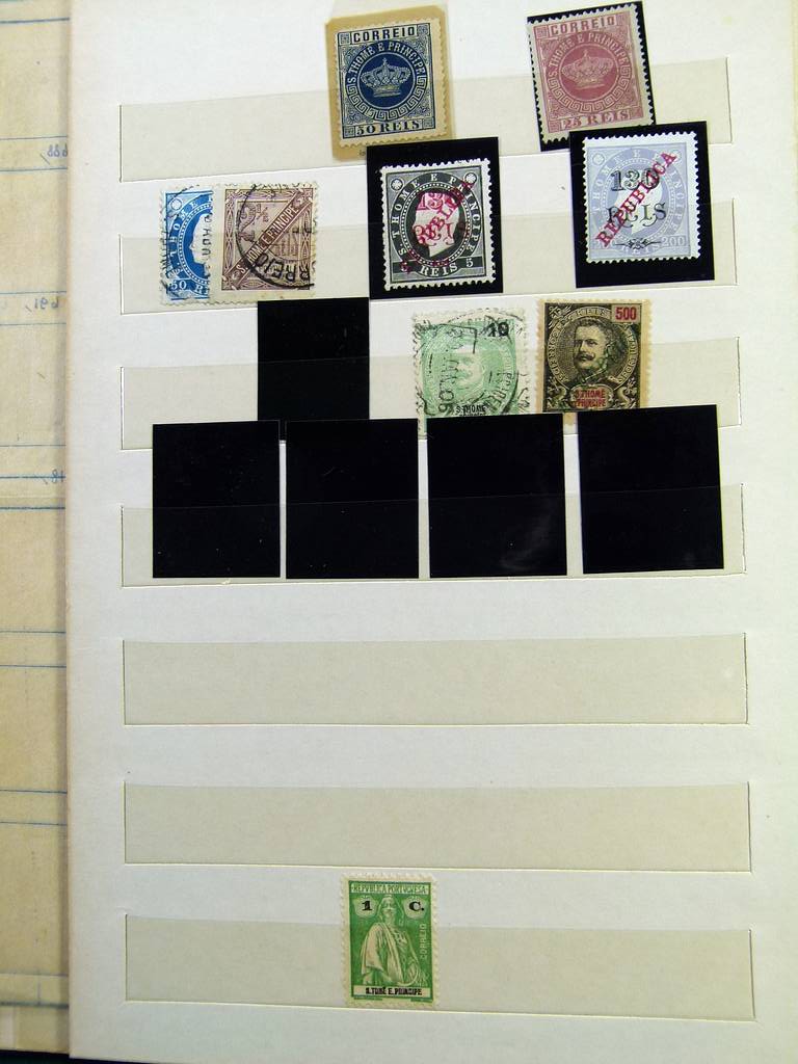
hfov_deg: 32.9
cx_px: 399
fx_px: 1352
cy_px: 532
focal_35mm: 44
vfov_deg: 42.9
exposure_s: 1/100
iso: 100
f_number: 3.2
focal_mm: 7.9
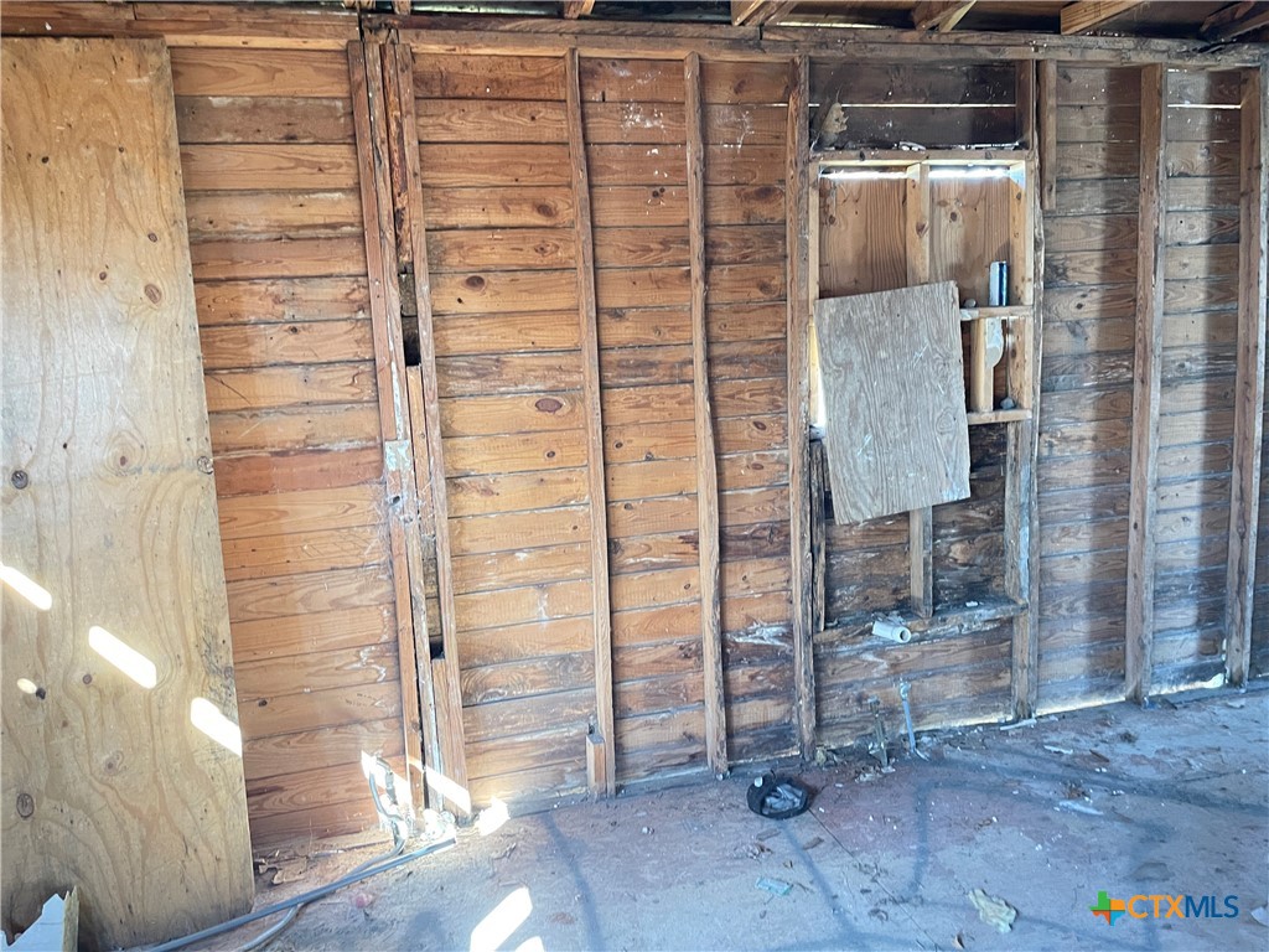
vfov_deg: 54.9
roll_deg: +2.2
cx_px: 634
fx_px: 916
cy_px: 476
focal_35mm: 25
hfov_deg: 69.4
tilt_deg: -8.6
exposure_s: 1/43
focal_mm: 5.1
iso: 500
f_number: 1.6
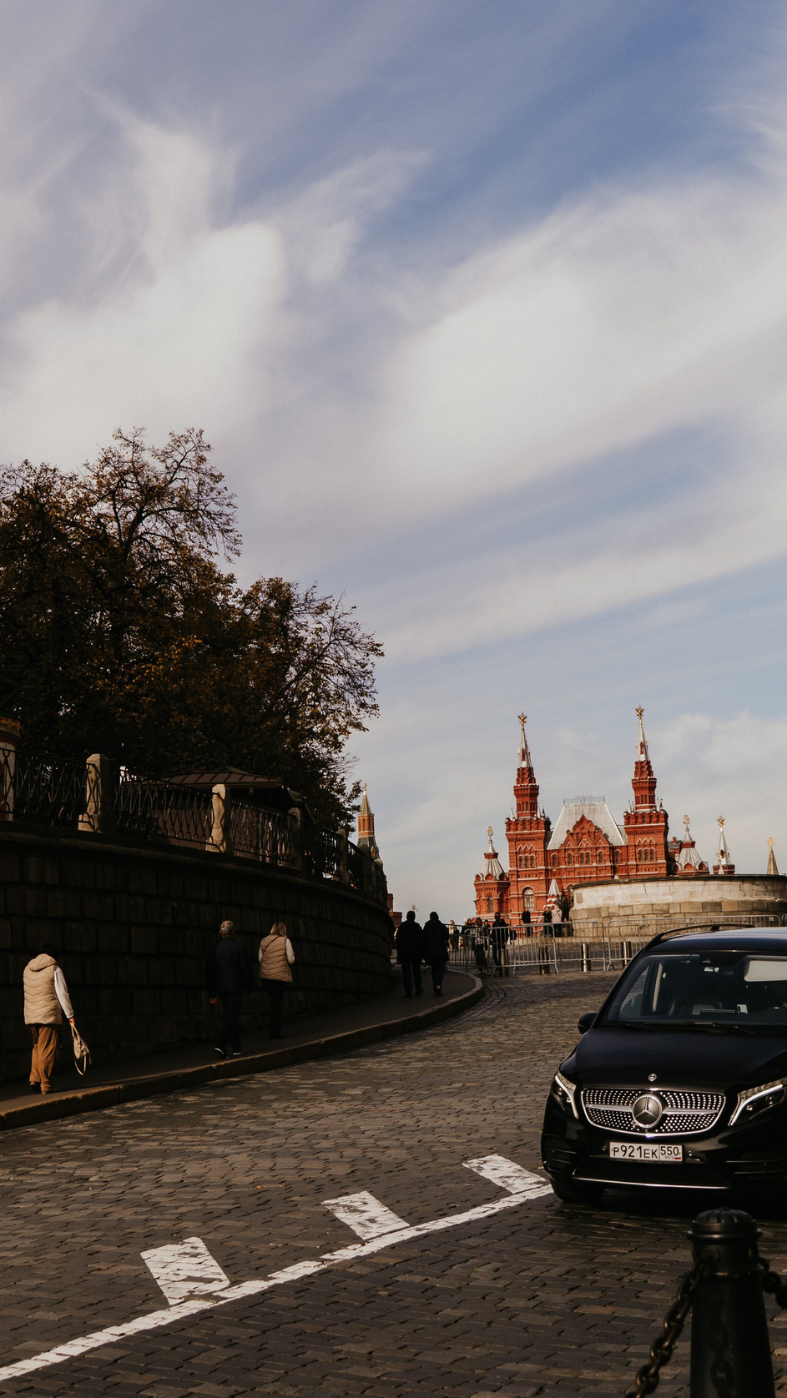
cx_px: 353
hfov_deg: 21.4
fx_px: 2077
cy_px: 705
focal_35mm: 56
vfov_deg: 37.2
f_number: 4
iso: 100
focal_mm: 35
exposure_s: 1/500
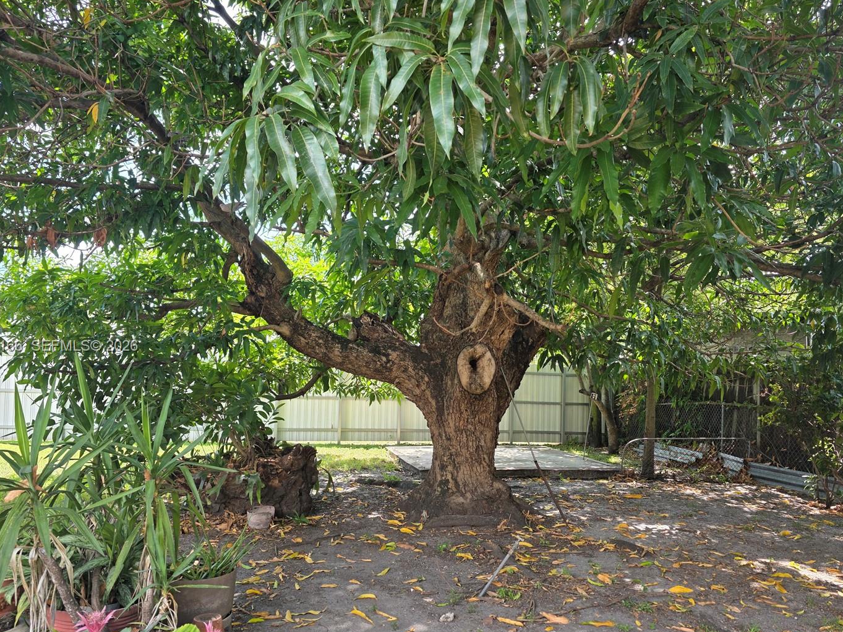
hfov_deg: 65.3
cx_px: 440
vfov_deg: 51.3
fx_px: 657
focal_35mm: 27
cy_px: 347
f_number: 1.7
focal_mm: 6.3
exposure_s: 1/180
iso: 32
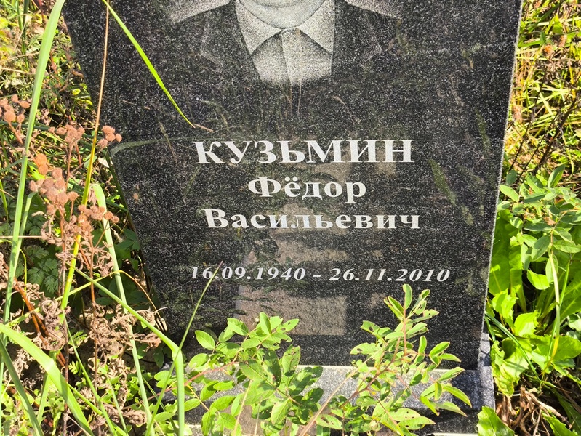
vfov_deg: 29.1
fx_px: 840
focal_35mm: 50
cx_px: 290
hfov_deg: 38.2
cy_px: 218
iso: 50
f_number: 1.7
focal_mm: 4.71
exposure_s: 1/318
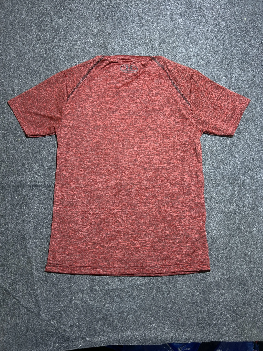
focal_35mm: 26
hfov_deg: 53.1
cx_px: 132
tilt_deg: -58.0
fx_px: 263
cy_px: 176
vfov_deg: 67.3
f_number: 1.5
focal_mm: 5.7
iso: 125
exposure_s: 1/50
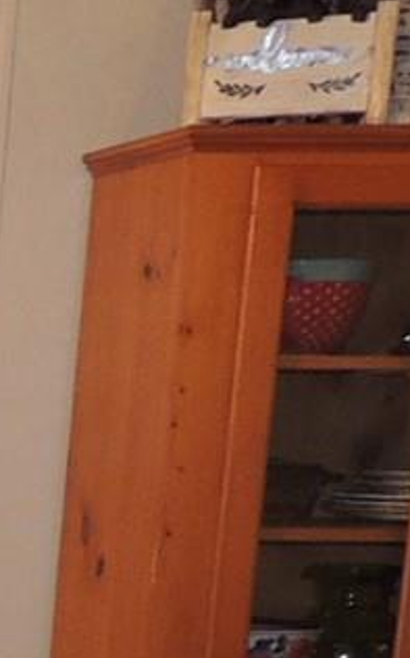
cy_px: 883
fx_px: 2310
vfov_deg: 15.3
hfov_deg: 7.8
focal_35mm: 129
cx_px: -1066
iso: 280
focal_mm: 4.3
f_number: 3
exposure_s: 1/40
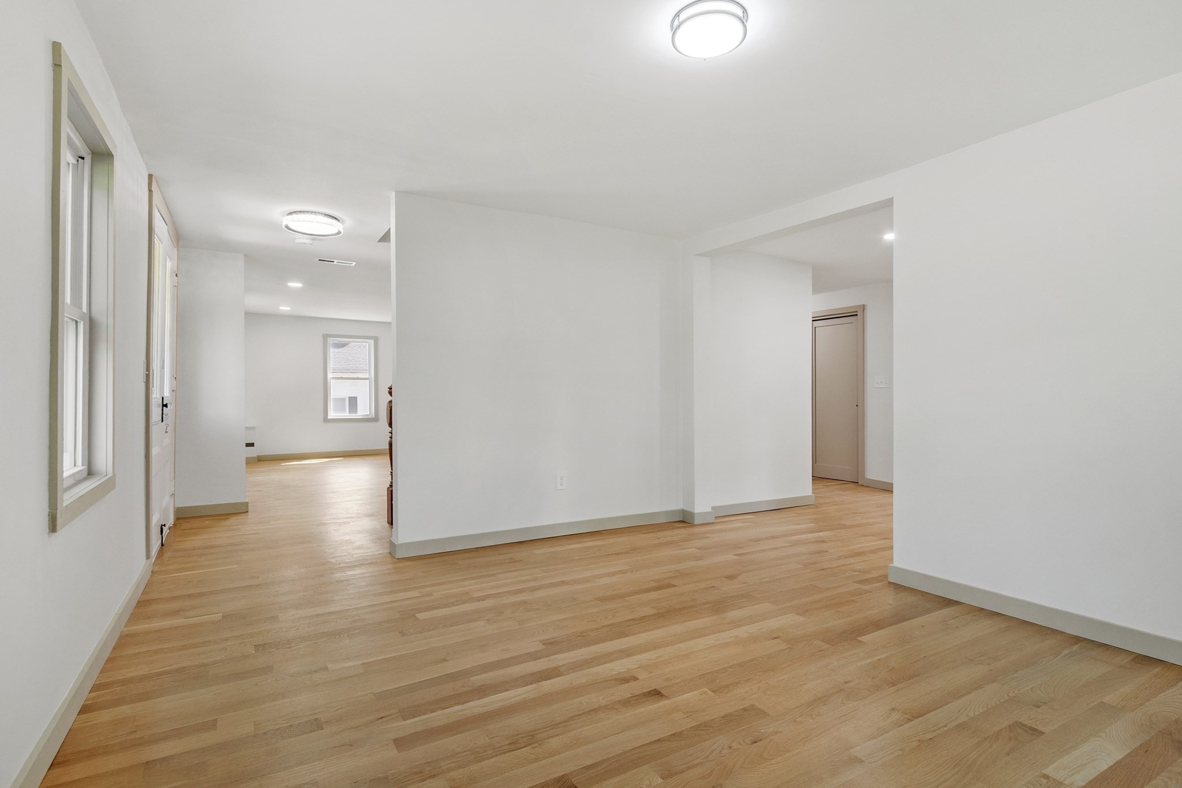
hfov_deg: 90.0
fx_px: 591
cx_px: 591
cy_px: 394
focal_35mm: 18
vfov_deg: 67.4
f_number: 7.1
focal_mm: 12
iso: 400
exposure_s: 1/4
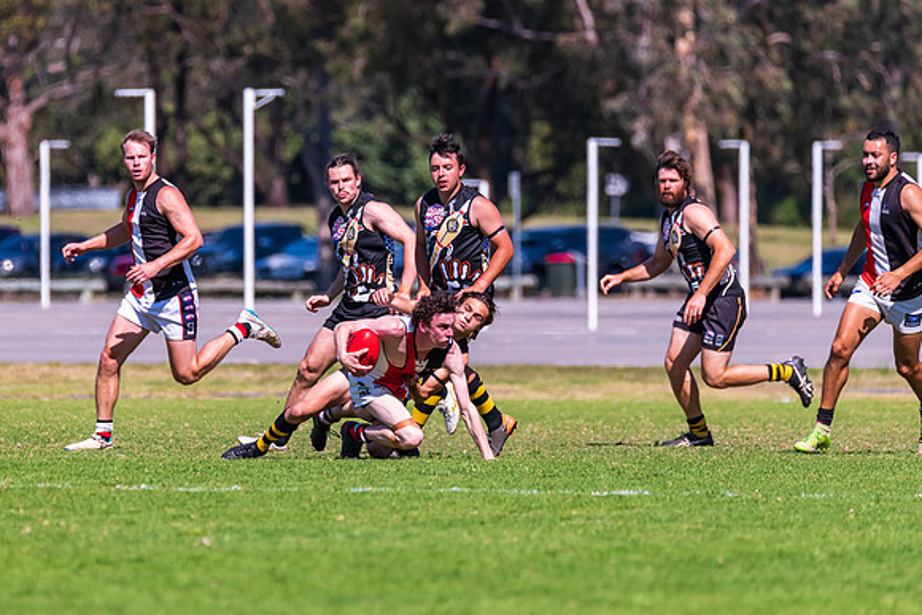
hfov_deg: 3.9
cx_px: 348
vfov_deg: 2.6
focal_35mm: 534
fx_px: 13671
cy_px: 277
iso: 800
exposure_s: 1/2500
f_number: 6.3
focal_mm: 420
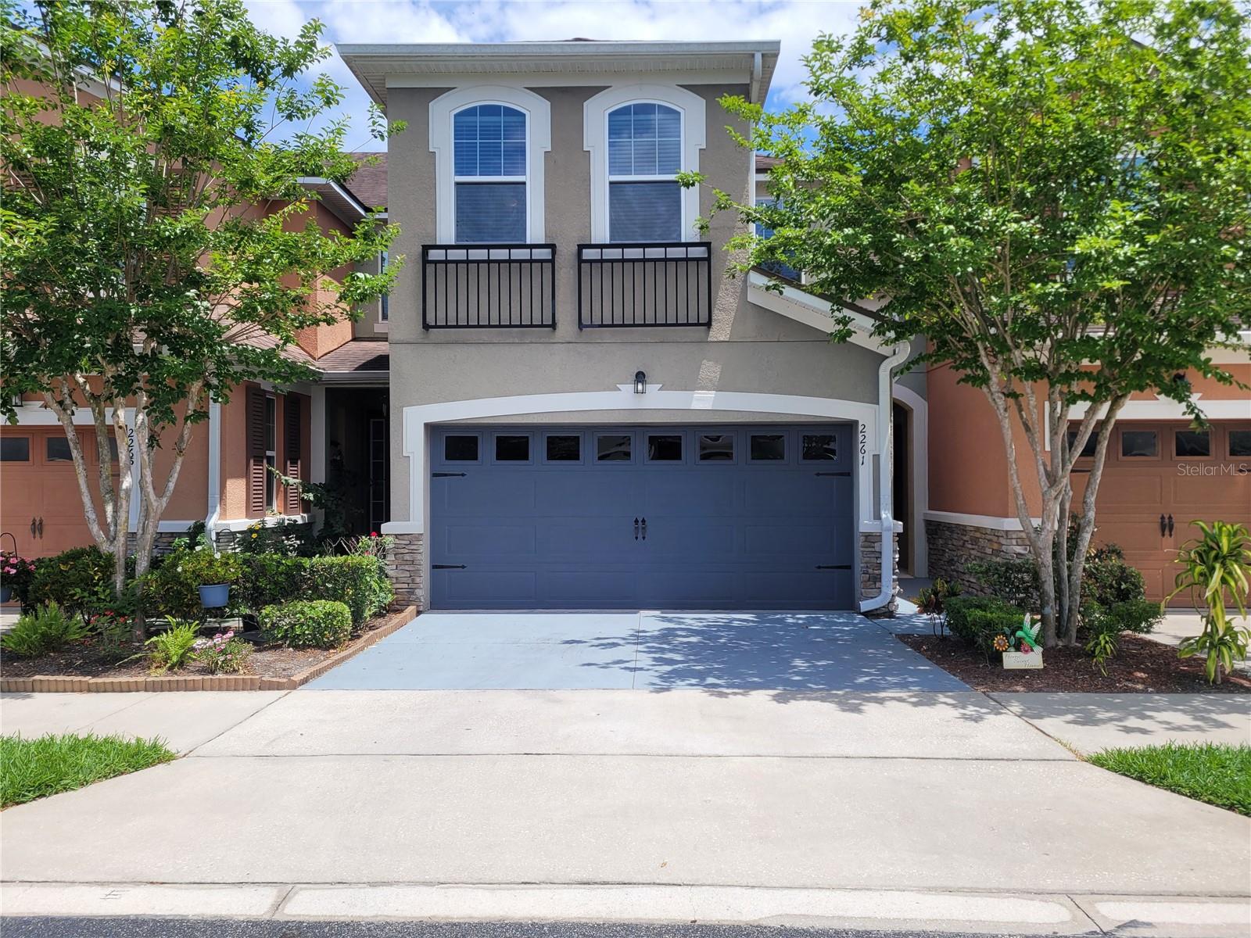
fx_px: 940
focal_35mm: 26
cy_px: 469
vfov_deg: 53.1
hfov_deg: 67.3
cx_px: 626
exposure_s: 1/2252
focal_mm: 5.4
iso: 40
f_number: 1.8
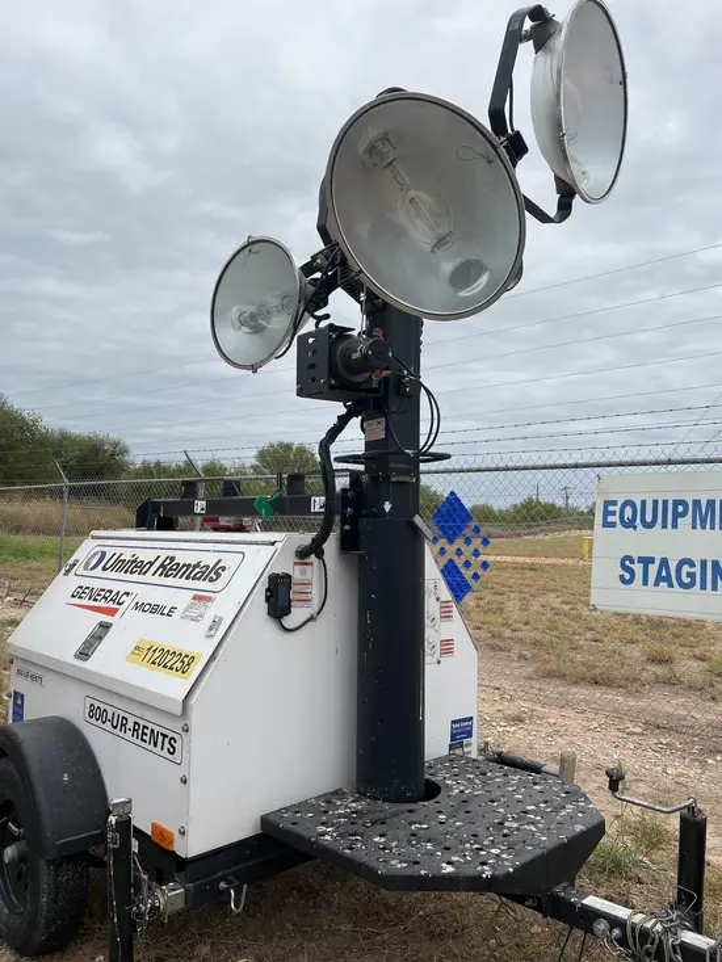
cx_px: 361
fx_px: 723
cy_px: 481
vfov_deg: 67.3
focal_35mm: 26
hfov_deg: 53.1
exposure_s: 1/3521
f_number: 1.6
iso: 50
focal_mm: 5.1
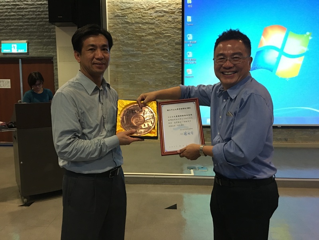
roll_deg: -0.1
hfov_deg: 61.7
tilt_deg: -6.2
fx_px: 267
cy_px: 120
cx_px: 160
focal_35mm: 29
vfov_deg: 48.2
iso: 100
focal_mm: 4.15
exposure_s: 1/15
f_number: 2.2
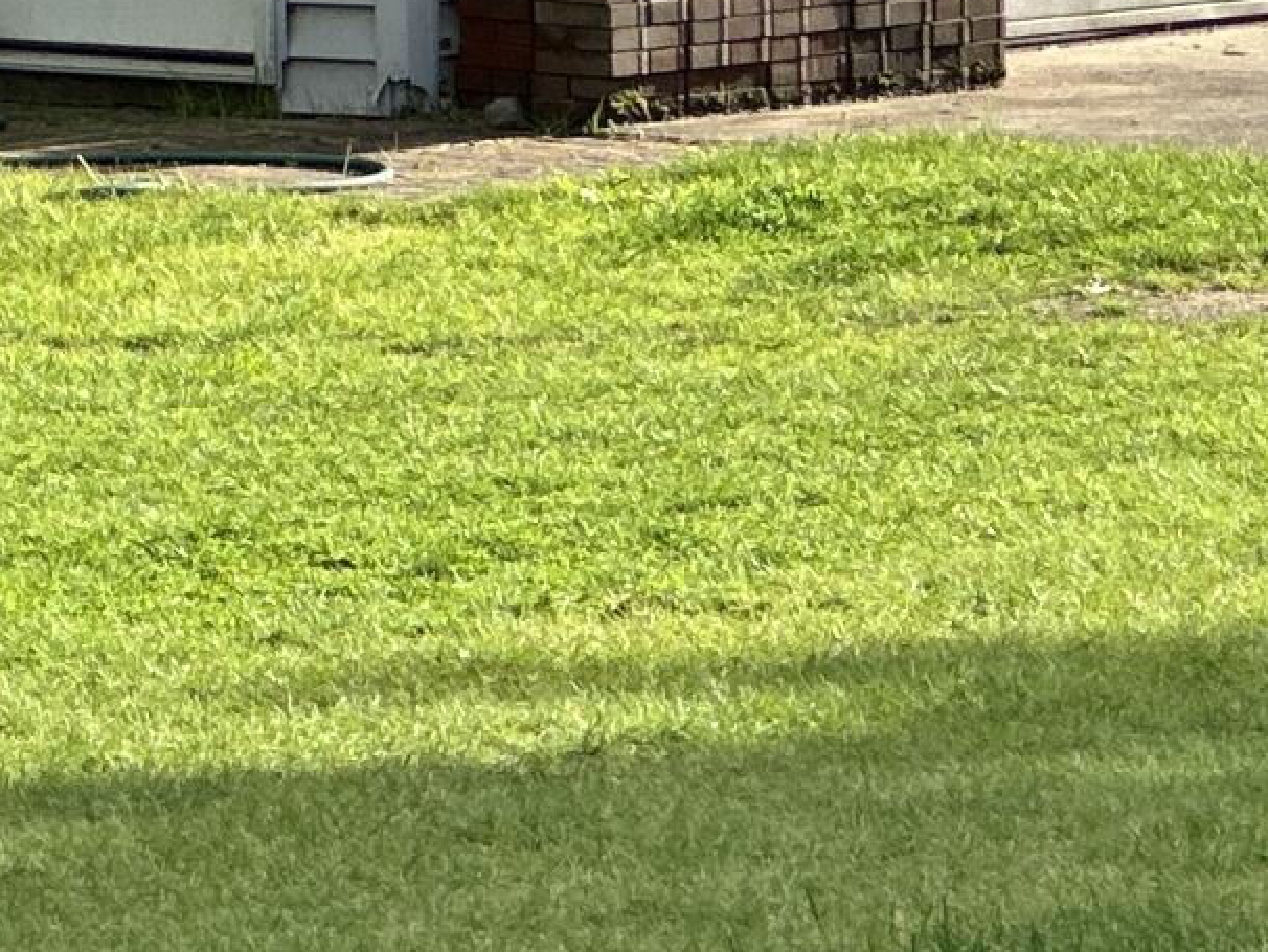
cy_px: -255
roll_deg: +1.2
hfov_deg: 5.2
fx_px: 13962
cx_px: 308
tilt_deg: -1.8
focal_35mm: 381
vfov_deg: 3.9
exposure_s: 1/207
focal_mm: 9
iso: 25
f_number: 2.8
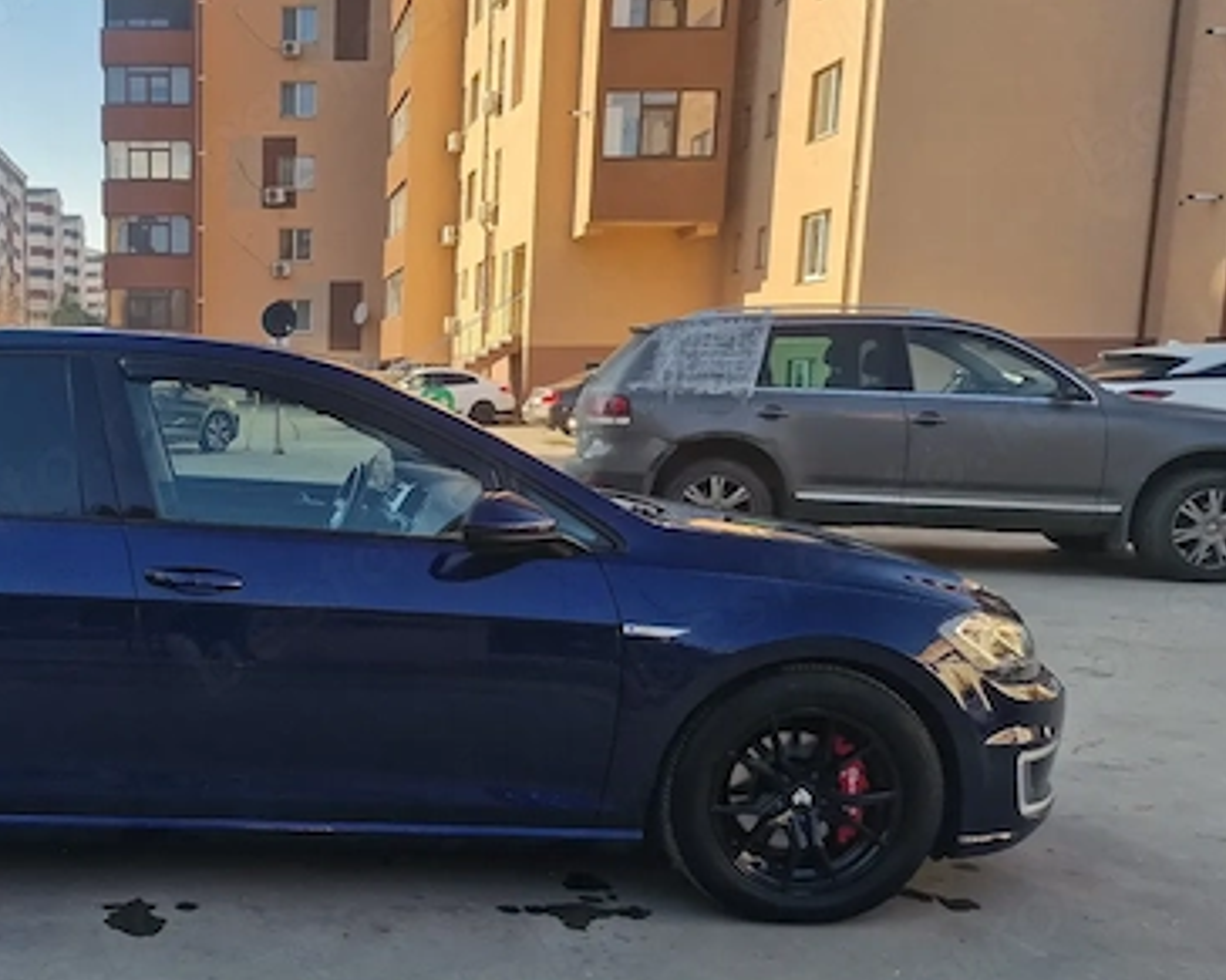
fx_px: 1342
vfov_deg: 40.0
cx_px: 226
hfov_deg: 46.2
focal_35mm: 37
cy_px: 576
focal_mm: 6.4
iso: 50
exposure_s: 1/483
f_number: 1.8
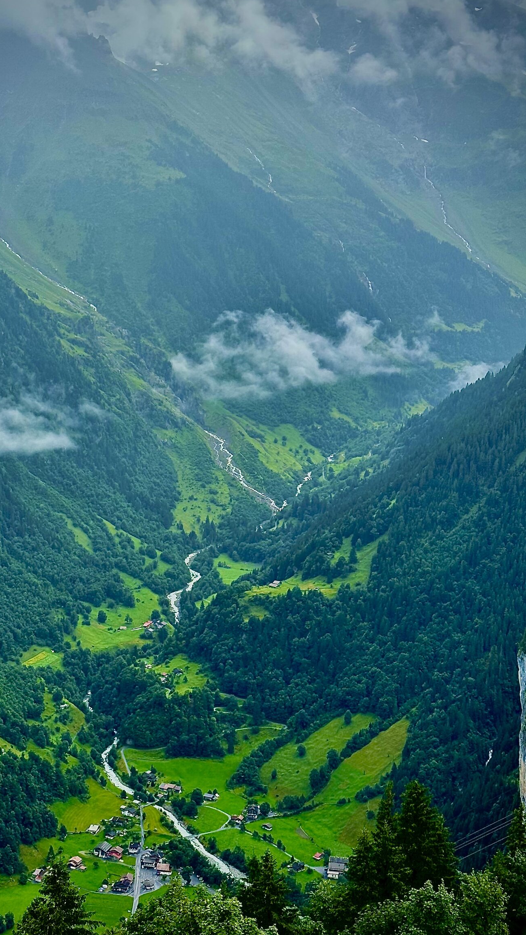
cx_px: 186
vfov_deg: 35.4
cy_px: 486
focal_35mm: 59
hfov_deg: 20.3
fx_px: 1463
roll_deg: -1.3
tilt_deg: -8.3
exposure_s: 1/1227
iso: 64
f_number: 1.78
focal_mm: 6.86
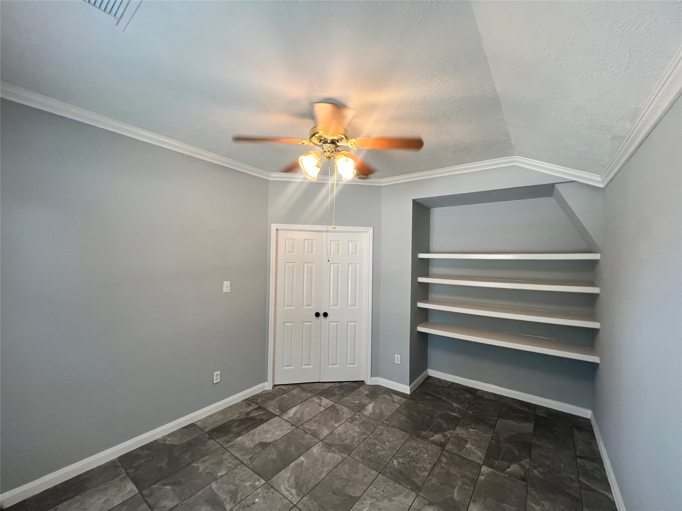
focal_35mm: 13
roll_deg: -0.3
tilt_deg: +0.8
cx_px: 341
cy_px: 256
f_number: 1.8
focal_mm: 1.57
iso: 160
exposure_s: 1/120
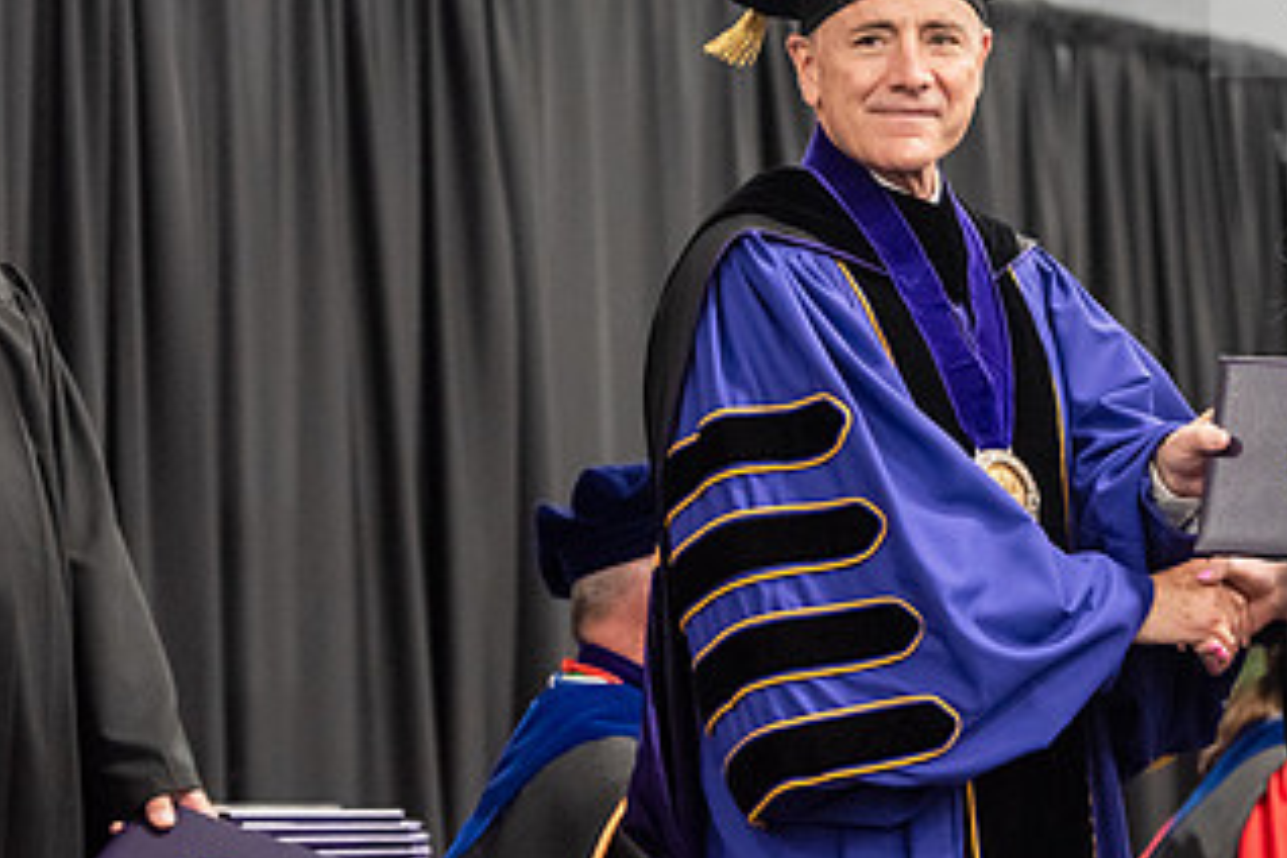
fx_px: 6649
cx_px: 1089
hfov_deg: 11.0
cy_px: 229
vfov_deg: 7.4
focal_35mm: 186
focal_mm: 102
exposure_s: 1/200
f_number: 3.2
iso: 3200
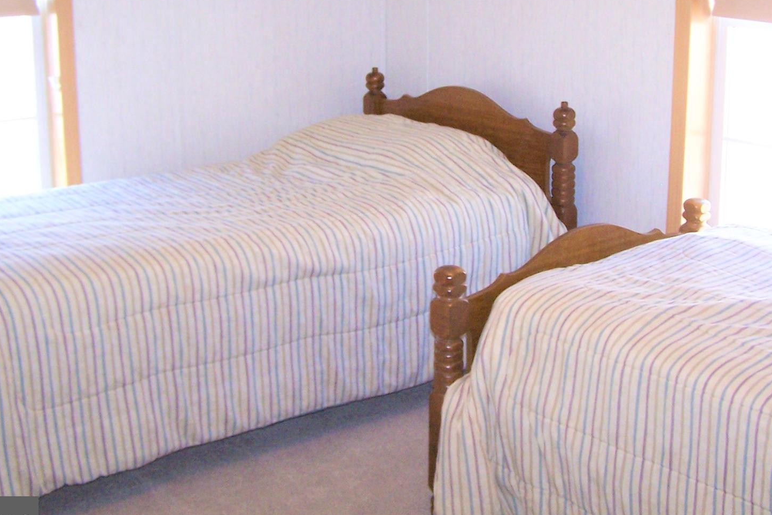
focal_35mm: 56
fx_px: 1201
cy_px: 129
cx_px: 452
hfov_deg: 35.6
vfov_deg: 23.9
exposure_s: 1/60
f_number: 2.8
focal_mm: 6.3
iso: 140
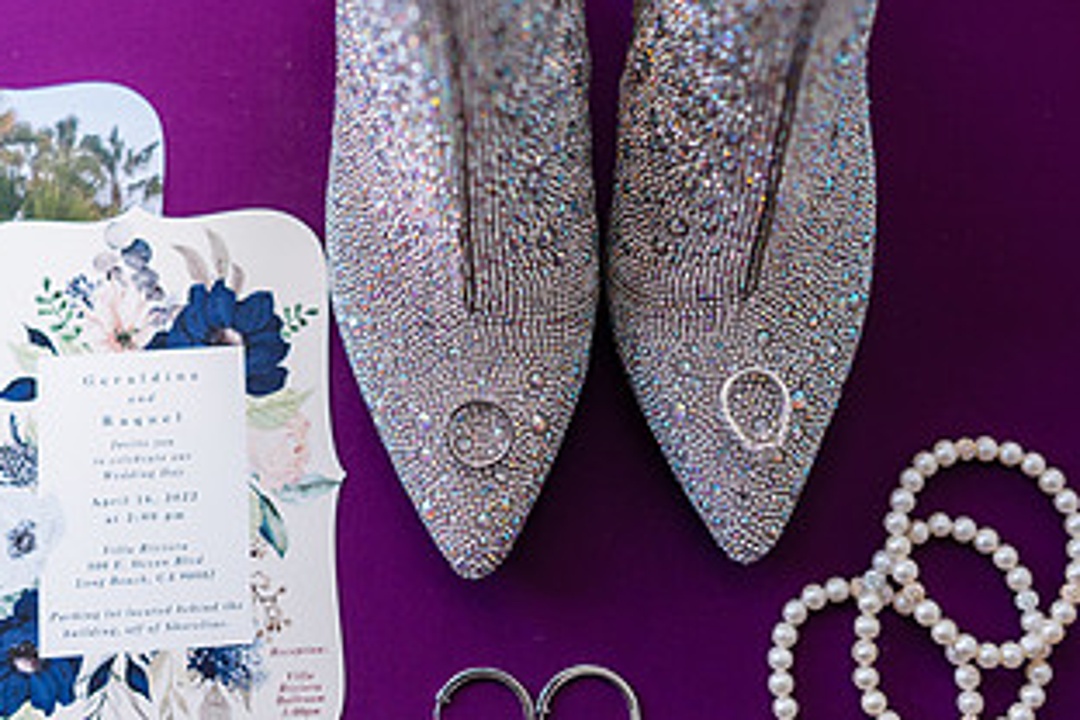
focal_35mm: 65
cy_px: 234
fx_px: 1950
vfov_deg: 20.8
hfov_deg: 30.9
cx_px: 485
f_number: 2
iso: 200
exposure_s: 1/250
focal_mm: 35
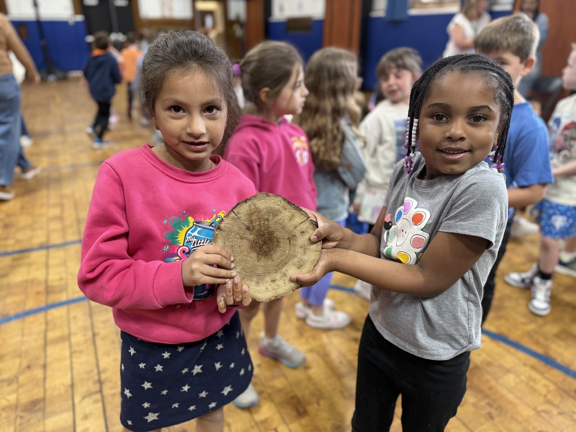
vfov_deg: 56.8
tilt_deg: -24.0
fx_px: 399
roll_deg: -0.2
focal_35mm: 24
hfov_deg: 71.6
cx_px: 288
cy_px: 216
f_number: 1.78
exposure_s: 1/60
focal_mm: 6.76
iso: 250
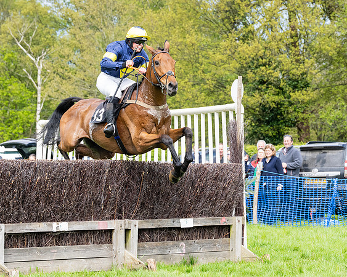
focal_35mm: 149
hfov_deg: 12.9
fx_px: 1532
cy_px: 115
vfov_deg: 10.3
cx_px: 136
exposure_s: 1/2500
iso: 640
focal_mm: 77
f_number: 4
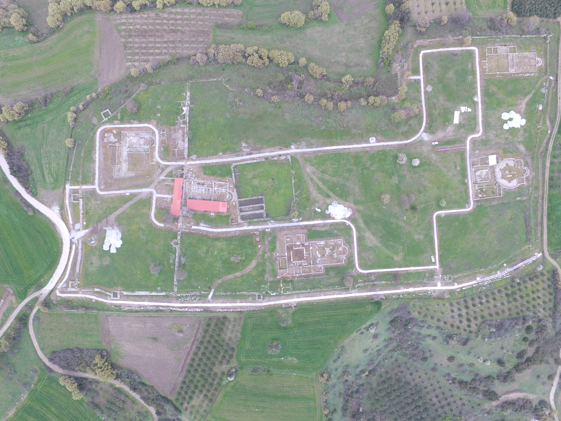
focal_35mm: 20
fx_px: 324
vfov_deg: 66.0
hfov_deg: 81.7
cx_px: 280
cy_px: 210
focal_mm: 3.61
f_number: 2.8
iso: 100
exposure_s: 1/234
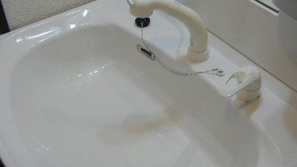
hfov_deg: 39.9
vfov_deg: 23.0
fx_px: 409
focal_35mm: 52
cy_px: 72
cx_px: 146
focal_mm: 5.4
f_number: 3.5
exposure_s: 1/35.4
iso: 160
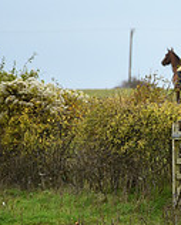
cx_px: 371
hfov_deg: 2.2
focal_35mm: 688
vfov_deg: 2.8
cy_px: 114
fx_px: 4594
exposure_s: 1/1000
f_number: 5
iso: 1800
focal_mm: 200
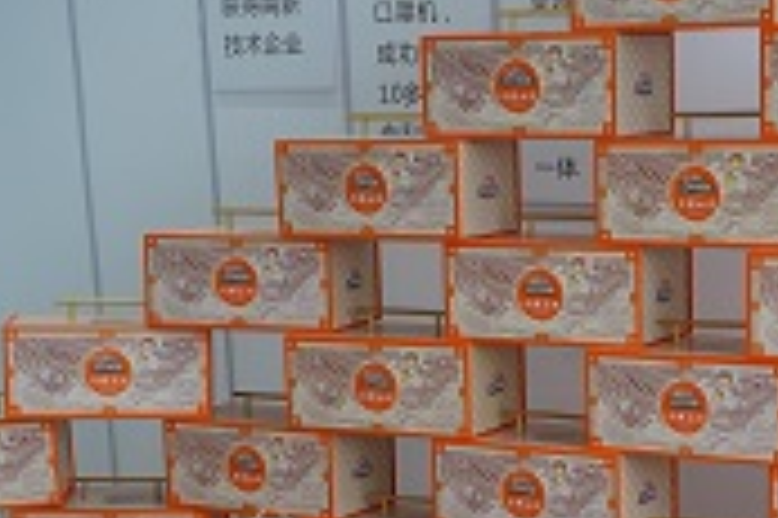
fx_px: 1965
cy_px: 500
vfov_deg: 14.8
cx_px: 612
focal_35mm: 91
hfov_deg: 22.1
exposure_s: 1/125
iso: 1250
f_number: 5
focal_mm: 35
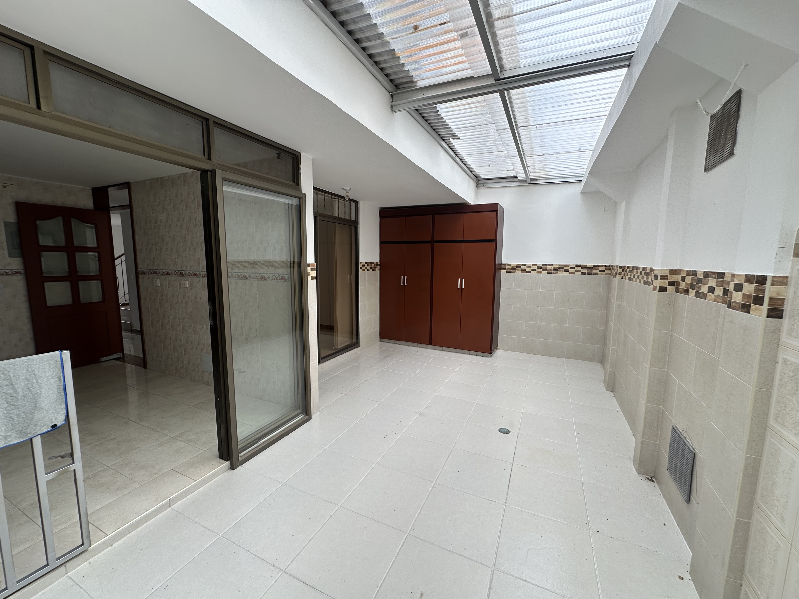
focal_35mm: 14
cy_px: 300
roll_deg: -1.4
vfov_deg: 85.7
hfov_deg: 102.1
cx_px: 400
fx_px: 323
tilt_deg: -7.7
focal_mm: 2.22
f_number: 2.2
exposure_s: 1/234
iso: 40
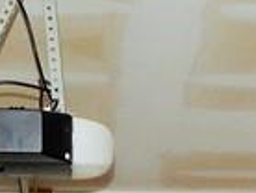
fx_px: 1208
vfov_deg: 7.9
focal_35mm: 163
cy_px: 577
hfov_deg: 12.0
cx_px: 250
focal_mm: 4
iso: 200
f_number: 3
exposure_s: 1/30
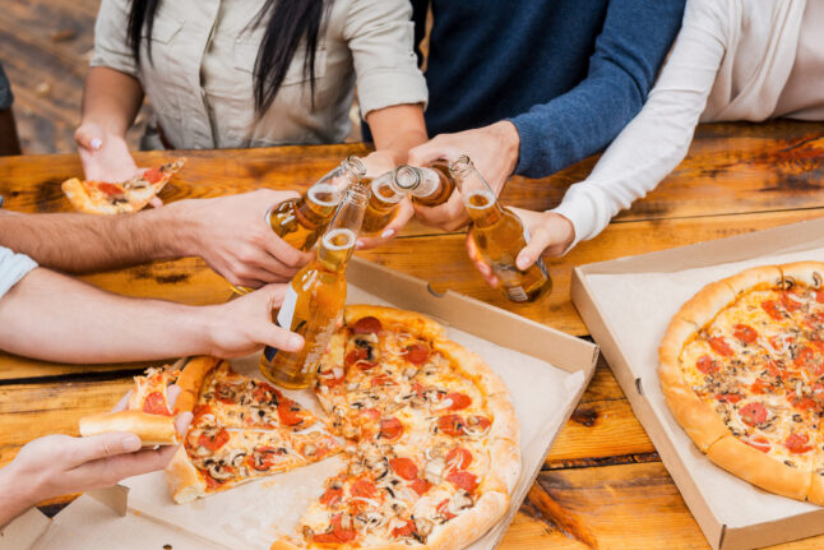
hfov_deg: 29.2
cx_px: 480
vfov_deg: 19.7
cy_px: 302
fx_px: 1580
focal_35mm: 69
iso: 200
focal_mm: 58
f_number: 4.5
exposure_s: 1/160
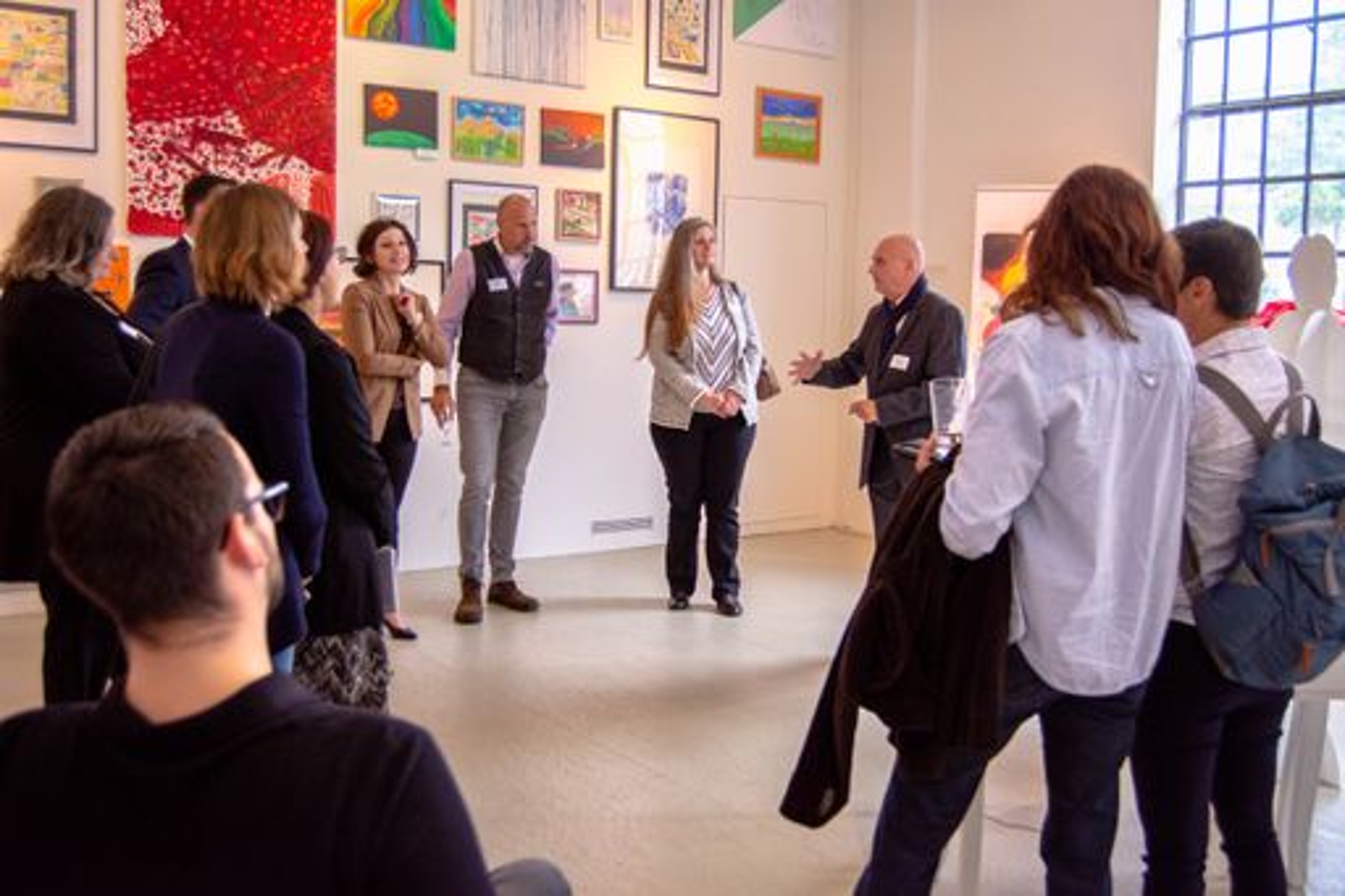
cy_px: 448
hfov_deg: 55.1
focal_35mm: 34
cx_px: 672
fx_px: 1288
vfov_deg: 38.3
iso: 800
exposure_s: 1/100
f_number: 4
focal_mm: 23
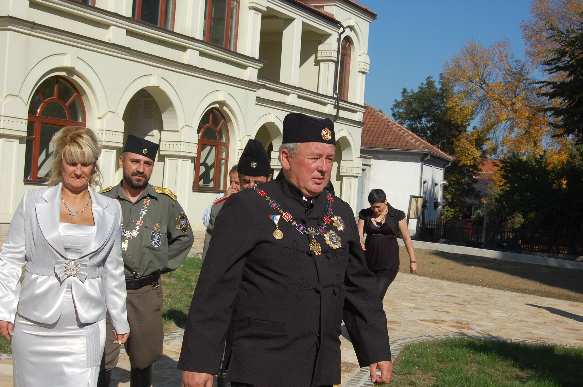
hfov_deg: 38.2
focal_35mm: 52
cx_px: 290
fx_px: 841
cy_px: 195
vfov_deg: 25.9
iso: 200
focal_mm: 34
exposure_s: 1/400
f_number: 10
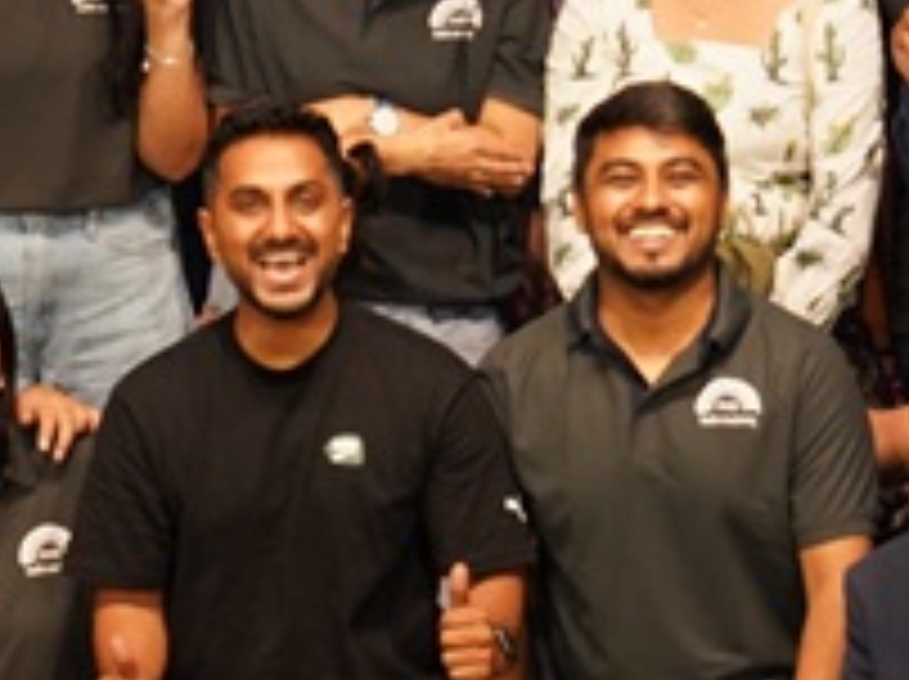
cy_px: 50
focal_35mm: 365
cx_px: 22
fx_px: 9573
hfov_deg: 5.4
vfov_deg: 4.1
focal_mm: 51
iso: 800
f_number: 5.6
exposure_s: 1/200
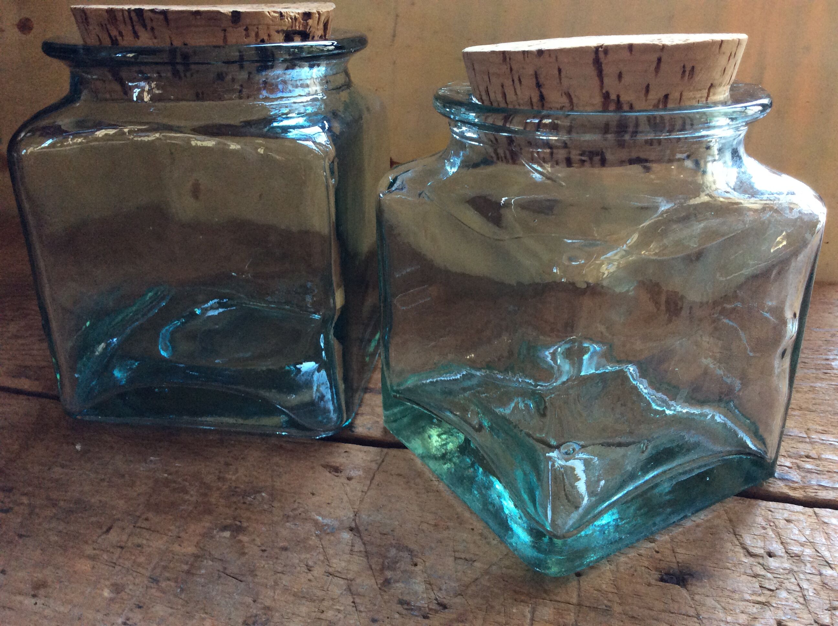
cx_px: 419
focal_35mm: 32
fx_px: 774
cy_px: 313
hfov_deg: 56.9
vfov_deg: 44.1
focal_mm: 3.3
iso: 100
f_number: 2.4
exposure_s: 1/25
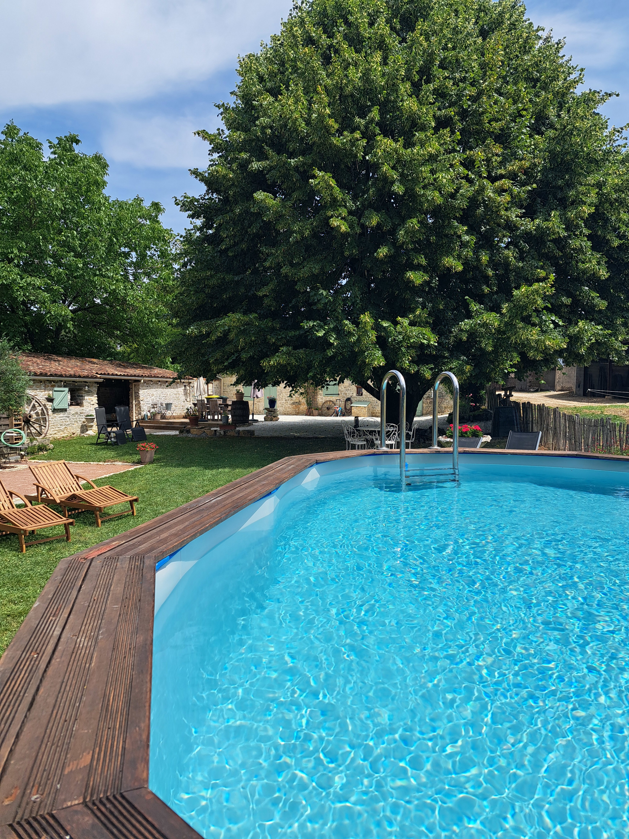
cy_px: 420
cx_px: 314
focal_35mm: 24
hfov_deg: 56.8
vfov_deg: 71.6
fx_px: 581
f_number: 1.8
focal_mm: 5.23
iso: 50
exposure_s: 1/1344
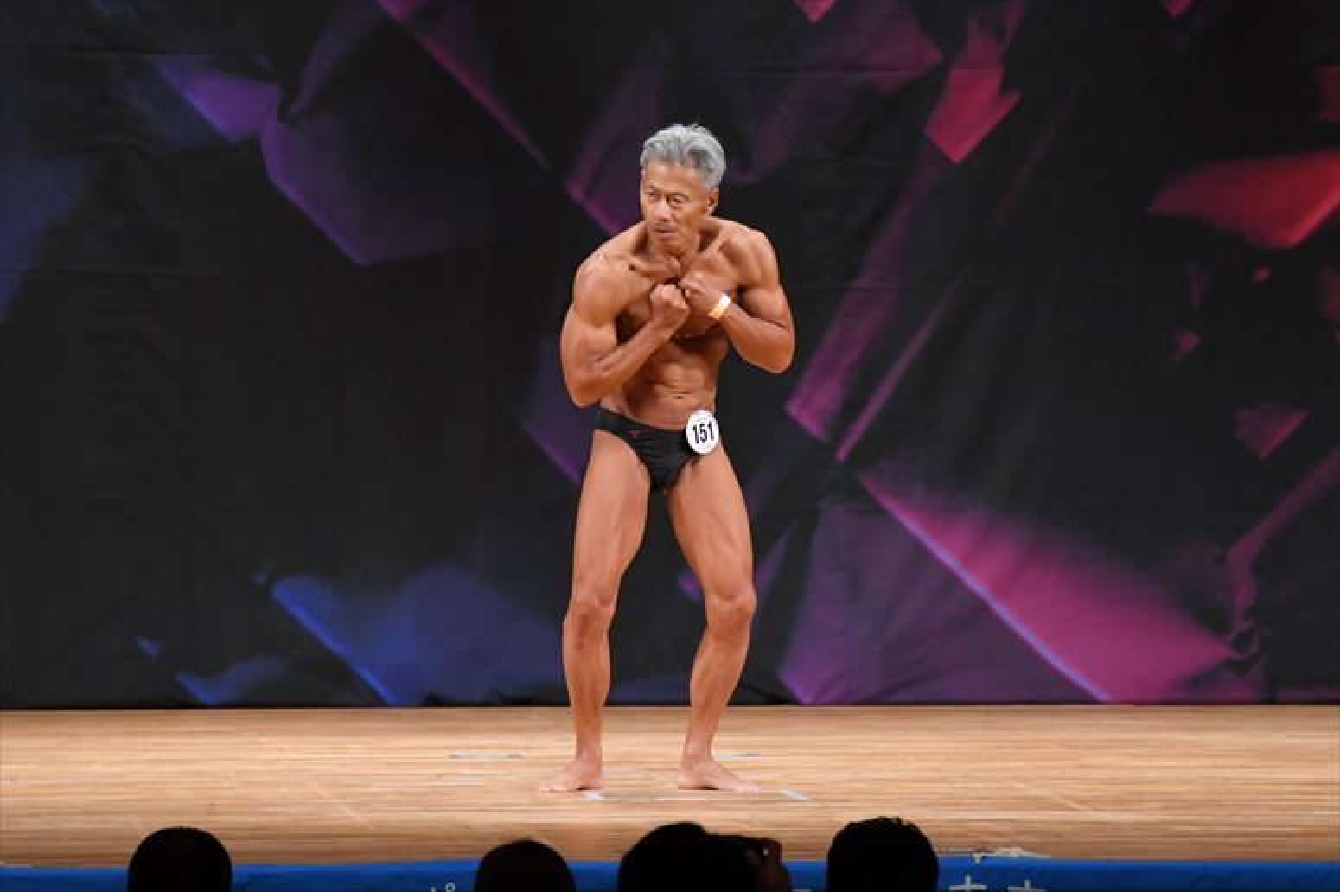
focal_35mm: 270
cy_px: 446
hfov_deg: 7.6
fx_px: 10045
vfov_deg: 5.1
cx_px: 670
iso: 3200
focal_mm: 180
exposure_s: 1/400
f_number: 5.6
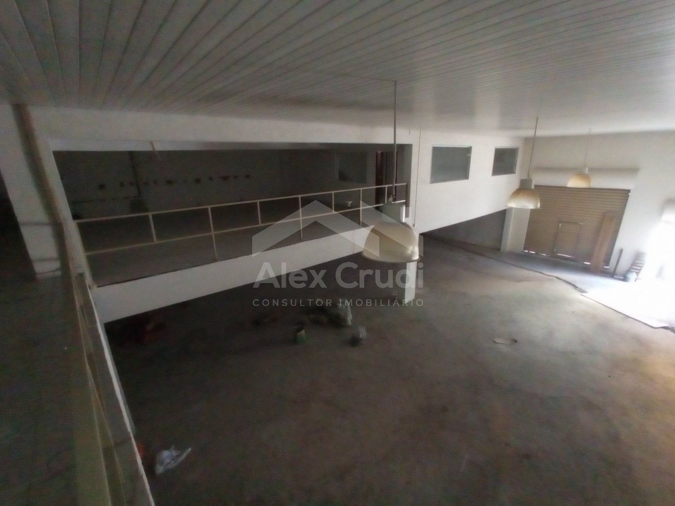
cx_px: 338
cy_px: 253
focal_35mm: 28
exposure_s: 1/20
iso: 1661
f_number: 2.2
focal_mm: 1.65
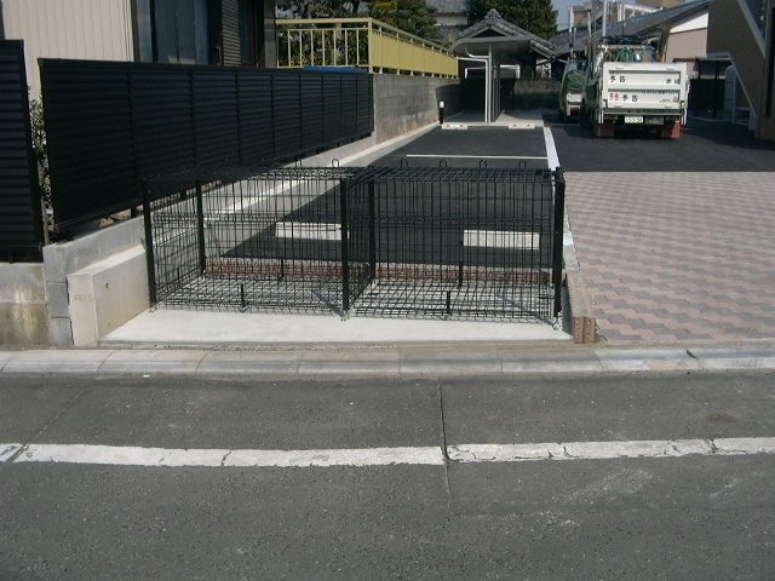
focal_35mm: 35
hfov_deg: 52.6
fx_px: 784
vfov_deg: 40.7
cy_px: 290
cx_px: 388
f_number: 8
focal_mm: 5.4
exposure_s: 1/314
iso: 100
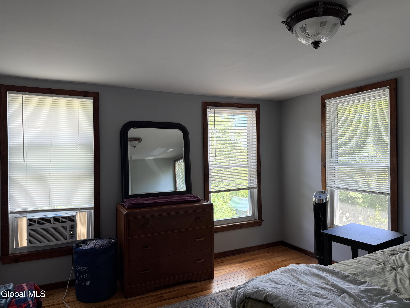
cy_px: 154
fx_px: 284
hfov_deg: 71.6
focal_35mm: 24
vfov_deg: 56.8
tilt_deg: +0.5
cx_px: 205
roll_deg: +0.8
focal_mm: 6.76
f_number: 1.78
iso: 125
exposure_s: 1/179
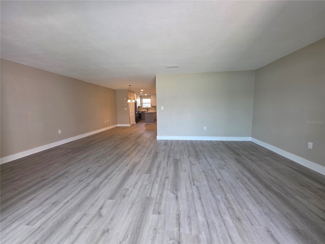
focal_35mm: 13
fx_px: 122
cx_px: 162
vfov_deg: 89.9
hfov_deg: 106.2
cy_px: 122
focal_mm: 2.2
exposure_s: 1/120
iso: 100
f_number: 1.9
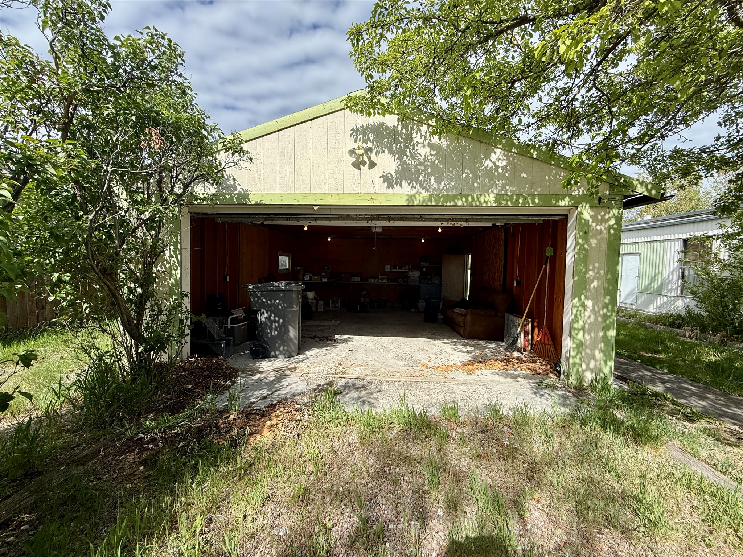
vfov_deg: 85.7
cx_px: 372
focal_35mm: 14
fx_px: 300
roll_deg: -0.8
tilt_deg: -3.1
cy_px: 278
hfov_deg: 102.1
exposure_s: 1/1497
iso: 50
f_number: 2.2
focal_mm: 2.22
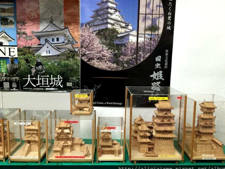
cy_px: 85
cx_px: 113
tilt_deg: -9.0
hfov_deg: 60.0
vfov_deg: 46.8
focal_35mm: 30
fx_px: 195
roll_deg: -1.6
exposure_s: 1/15
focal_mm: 4.15
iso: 40
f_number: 2.2
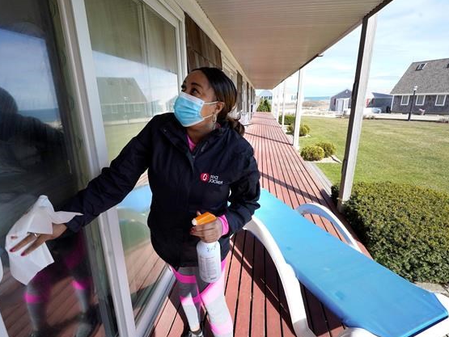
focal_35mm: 18
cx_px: 213
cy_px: 167
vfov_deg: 71.7
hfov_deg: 87.6
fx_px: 234
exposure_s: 1/500
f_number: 9
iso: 1000
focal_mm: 16
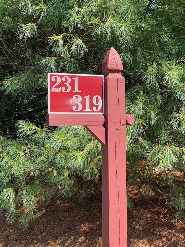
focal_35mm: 52
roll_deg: +0.8
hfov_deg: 28.0
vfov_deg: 36.8
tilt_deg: +0.3
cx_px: 92
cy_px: 124
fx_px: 371
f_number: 2
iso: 20
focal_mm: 6
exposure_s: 1/340
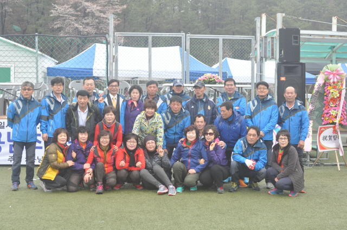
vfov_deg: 25.7
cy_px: 115
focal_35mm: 52
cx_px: 174
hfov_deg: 37.9
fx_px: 505
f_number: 4
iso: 1000
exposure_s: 1/1250
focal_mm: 35
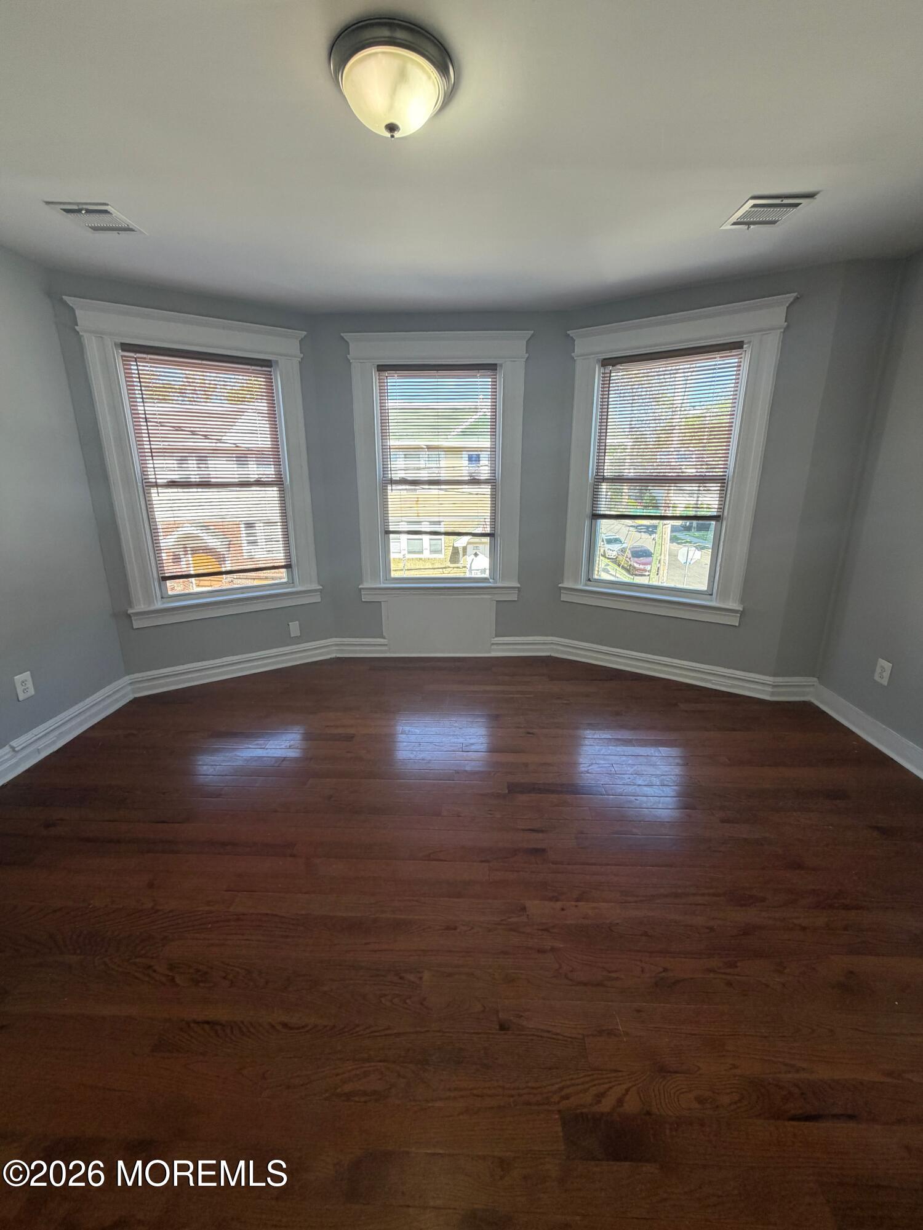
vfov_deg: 102.1
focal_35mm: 14
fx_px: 498
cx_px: 462
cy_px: 615
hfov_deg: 85.7
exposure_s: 1/121
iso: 125
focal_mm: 2.22
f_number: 2.2
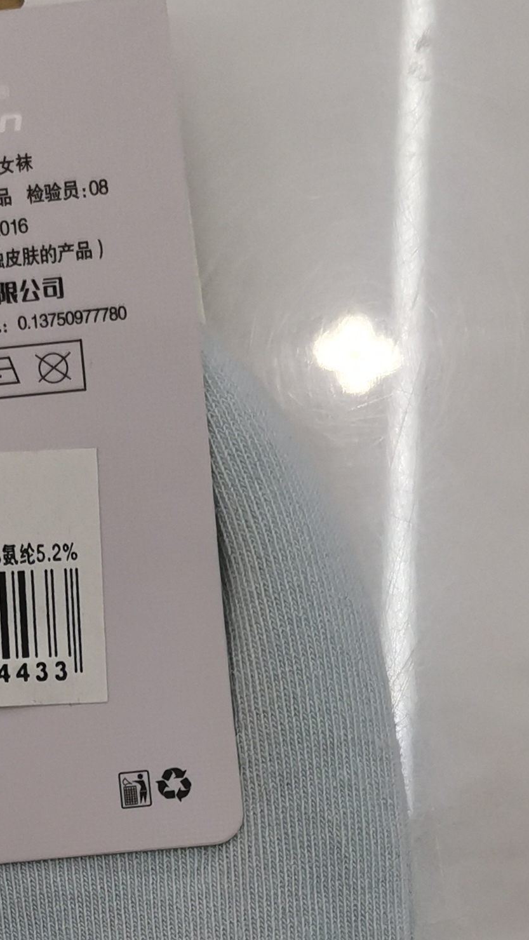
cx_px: 48
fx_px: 1695
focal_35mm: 68
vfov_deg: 28.1
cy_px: 1043
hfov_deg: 17.5
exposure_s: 1/100
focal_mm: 4.75
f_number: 2.4
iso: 125
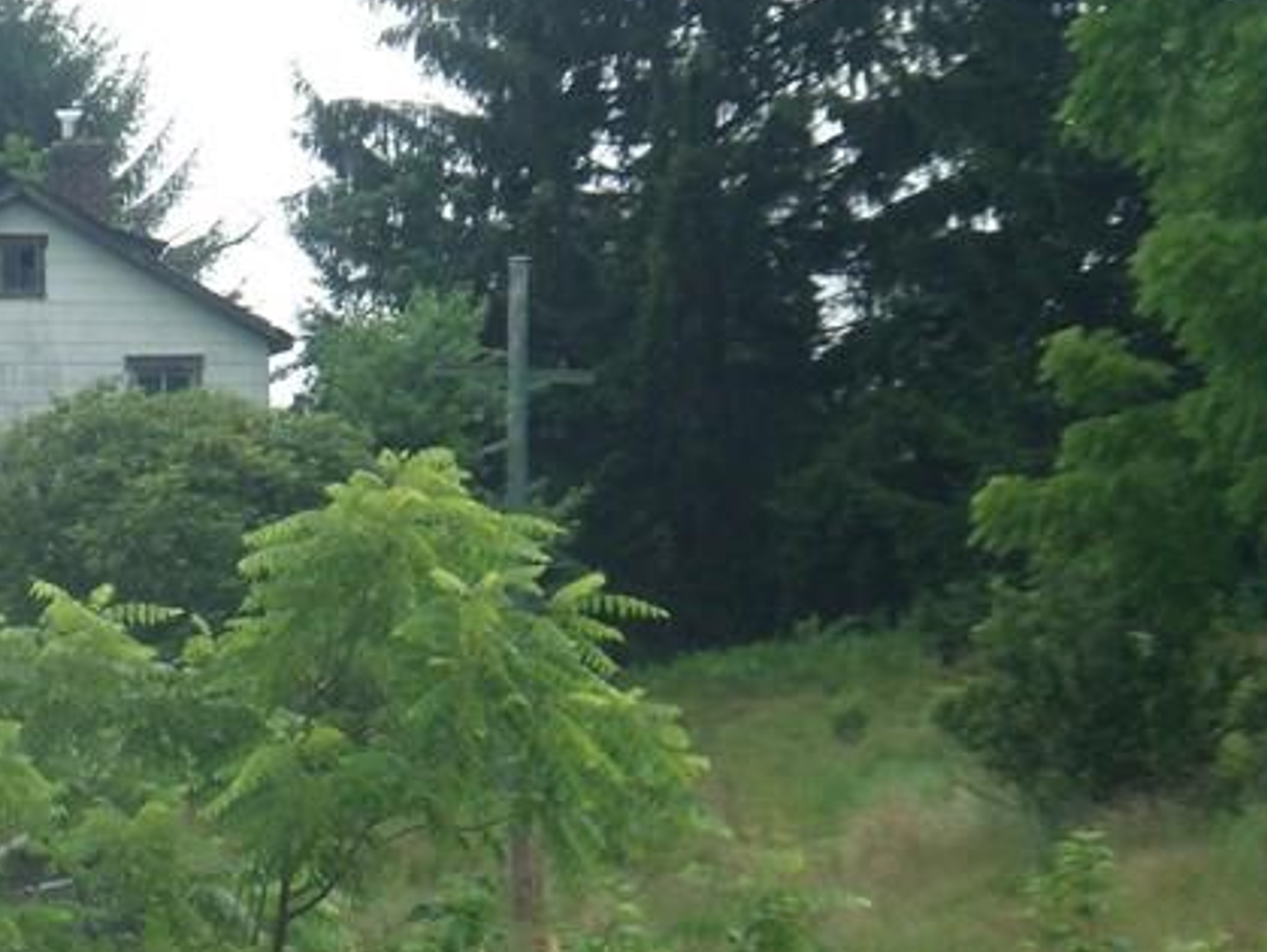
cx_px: -145
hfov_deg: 11.7
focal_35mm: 166
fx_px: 6081
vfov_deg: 8.9
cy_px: 680
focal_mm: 10.6
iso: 80
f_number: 4.7
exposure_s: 1/350
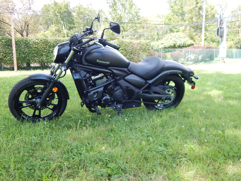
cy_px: 90
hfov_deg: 58.4
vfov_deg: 45.4
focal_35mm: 31
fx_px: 216
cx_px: 120
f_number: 3.2
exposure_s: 1/200
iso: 125
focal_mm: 5.6
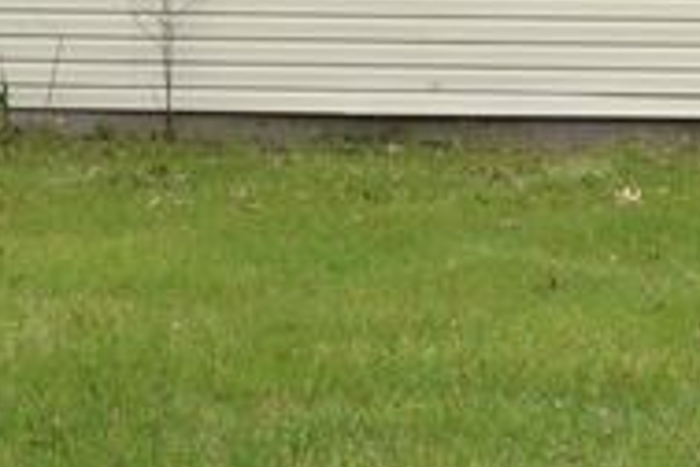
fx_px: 4272
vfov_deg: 6.2
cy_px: -46
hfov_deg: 8.8
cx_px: 1411
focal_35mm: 220
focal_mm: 27
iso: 200
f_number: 9
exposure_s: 1/320
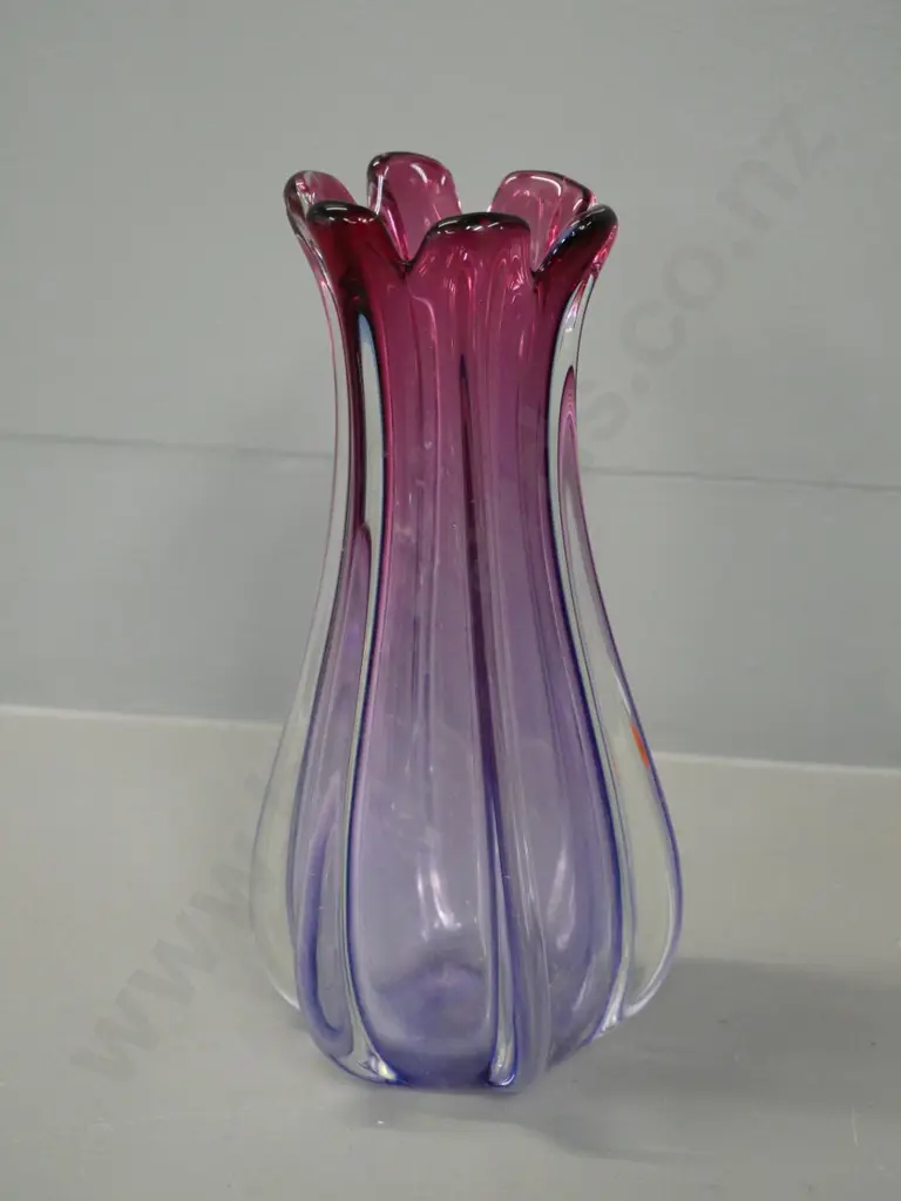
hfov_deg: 22.9
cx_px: 450
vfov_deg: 30.3
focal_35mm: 64
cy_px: 600
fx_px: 2221
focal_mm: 32
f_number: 5
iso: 3200
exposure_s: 1/100
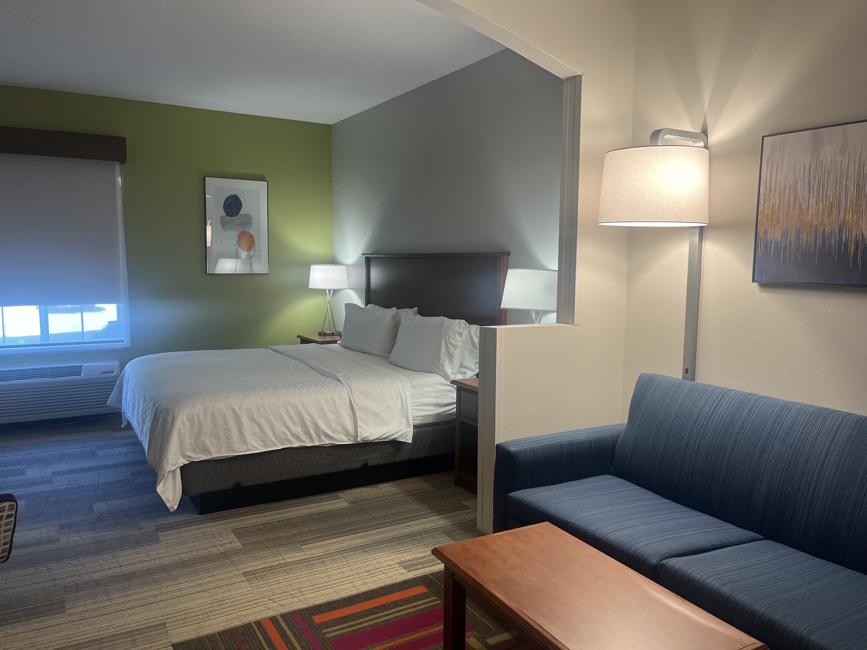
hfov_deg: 67.3
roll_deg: -0.7
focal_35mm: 26
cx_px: 434
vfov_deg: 53.1
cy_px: 325
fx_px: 651
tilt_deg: -5.6
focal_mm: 5.1
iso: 125
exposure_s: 1/120
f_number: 1.6
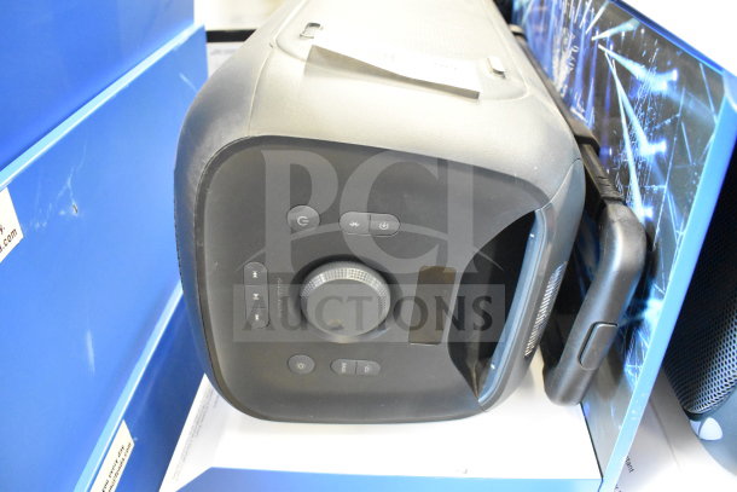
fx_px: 553
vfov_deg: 48.0
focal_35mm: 27
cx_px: 368
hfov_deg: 67.4
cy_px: 246
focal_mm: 18
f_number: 3.5
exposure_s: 1/30
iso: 9000
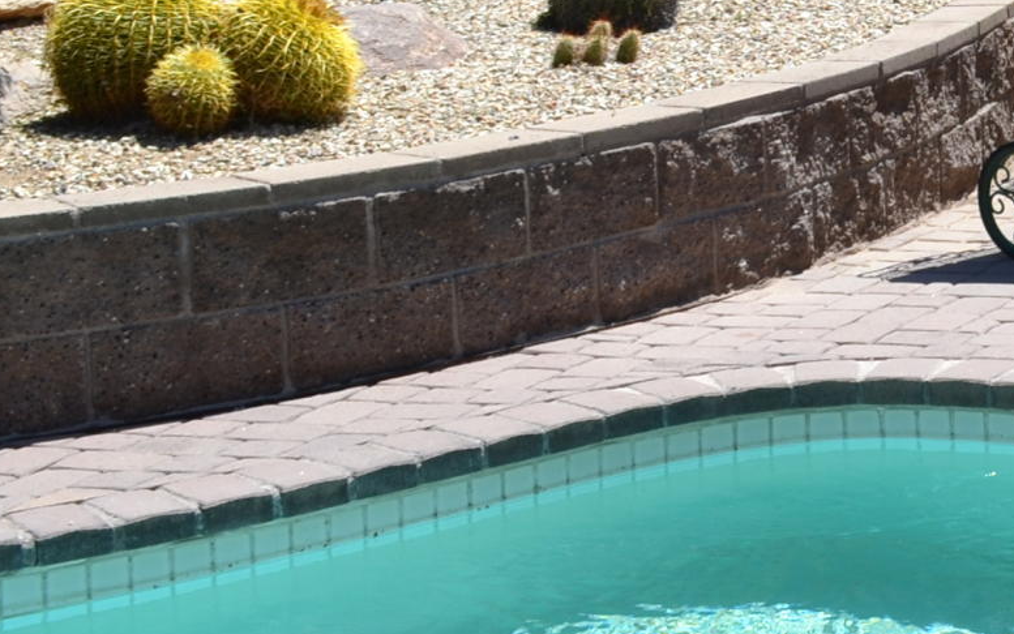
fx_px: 3262
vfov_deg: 10.8
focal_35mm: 118
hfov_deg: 16.0
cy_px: -254
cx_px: 1570
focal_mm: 20
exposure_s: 1/200
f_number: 7.1
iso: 100
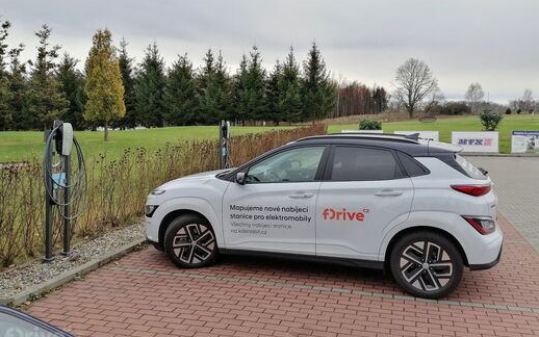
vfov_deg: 38.3
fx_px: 485
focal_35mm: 33
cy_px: 149
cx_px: 270
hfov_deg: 58.1
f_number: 1.8
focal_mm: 5.3
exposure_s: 1/384
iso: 50
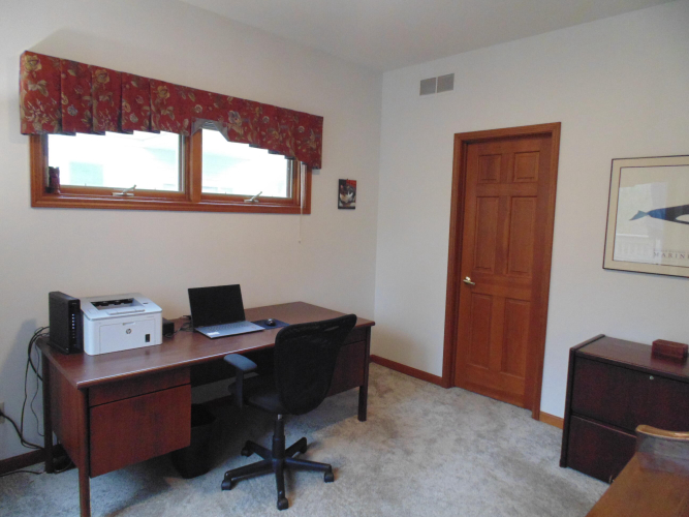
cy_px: 258
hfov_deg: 76.4
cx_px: 344
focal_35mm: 22
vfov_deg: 61.1
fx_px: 438
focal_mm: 4
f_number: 3.1
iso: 400
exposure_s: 1/30
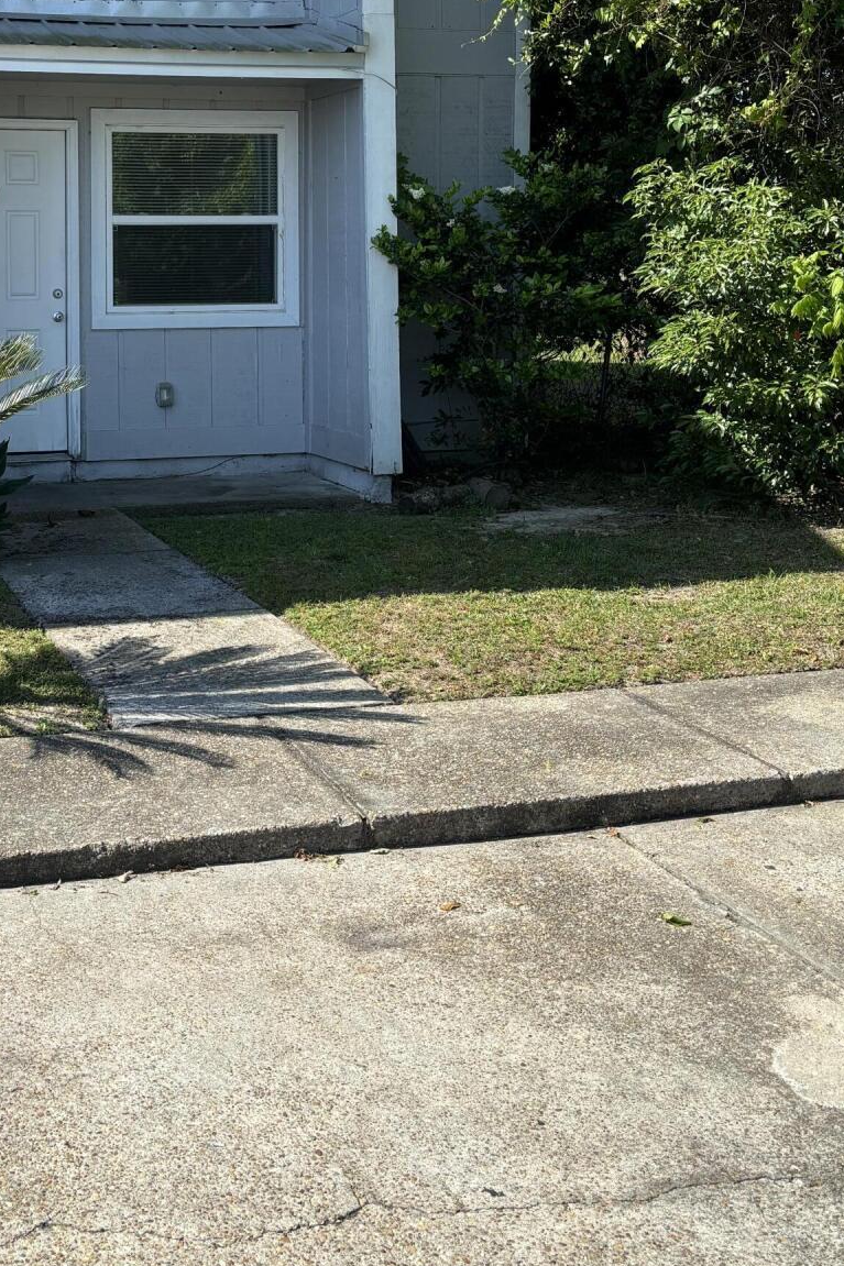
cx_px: 186
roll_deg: +0.0
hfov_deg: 28.1
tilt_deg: -1.3
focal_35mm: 47
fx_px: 1653
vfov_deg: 40.6
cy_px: 300
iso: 50
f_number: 1.6
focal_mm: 5.96
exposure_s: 1/2151
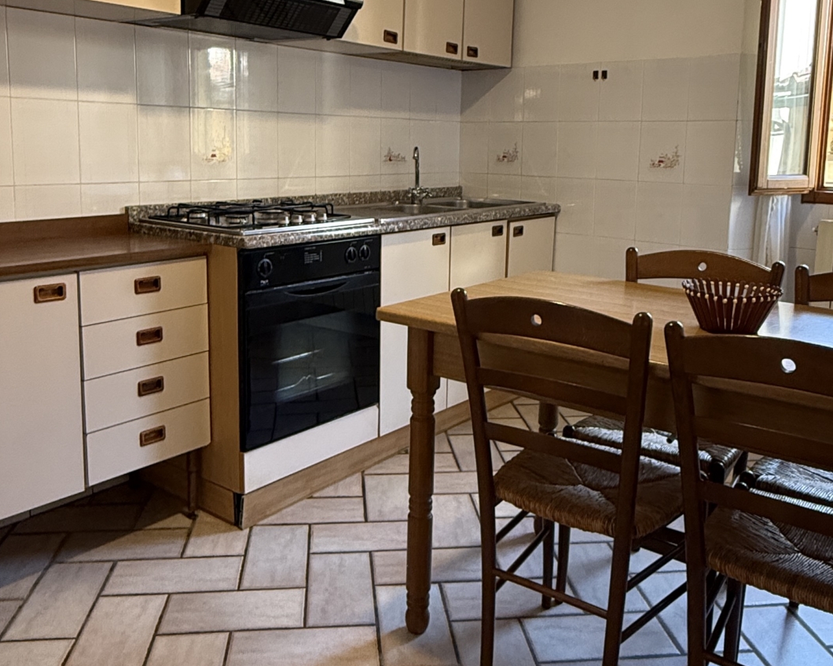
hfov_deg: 54.2
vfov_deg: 44.2
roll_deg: -2.4
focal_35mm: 33
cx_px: 429
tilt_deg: -7.0
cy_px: 253
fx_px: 814
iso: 320
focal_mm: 2.22
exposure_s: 1/85
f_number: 2.2
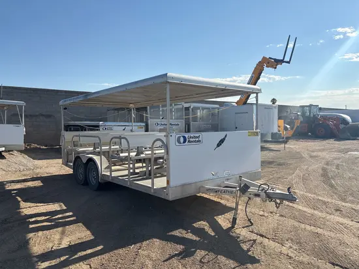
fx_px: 270
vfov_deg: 53.1
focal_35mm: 26
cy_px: 134
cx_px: 180
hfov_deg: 67.3
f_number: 1.6
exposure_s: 1/4950
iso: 50
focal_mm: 5.96
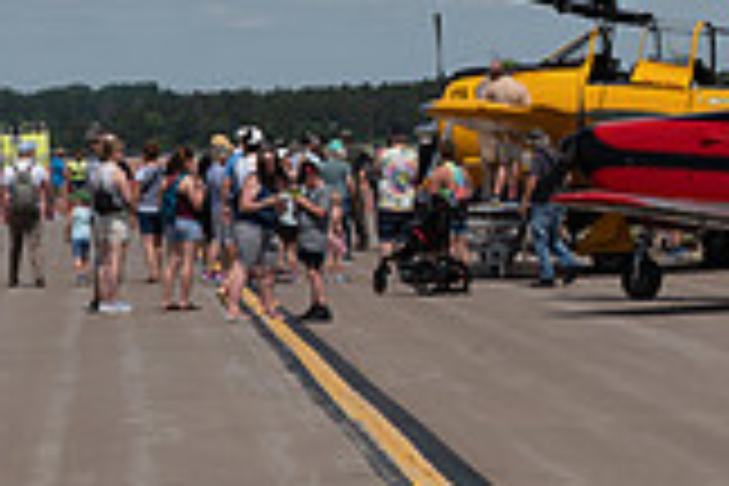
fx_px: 5082
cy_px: 112
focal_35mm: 251
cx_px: 774
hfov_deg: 8.2
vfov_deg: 5.5
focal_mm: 70
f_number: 20
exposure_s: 1/800
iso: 640
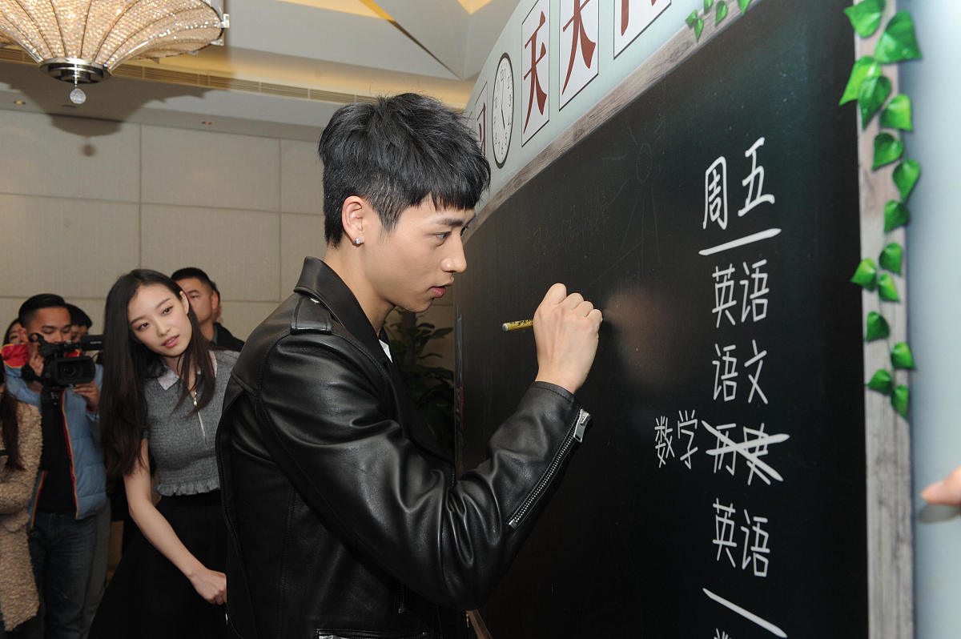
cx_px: 480
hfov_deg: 54.5
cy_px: 320
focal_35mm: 35
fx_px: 934
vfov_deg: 37.8
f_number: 6.3
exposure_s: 1/250
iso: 1000
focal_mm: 35
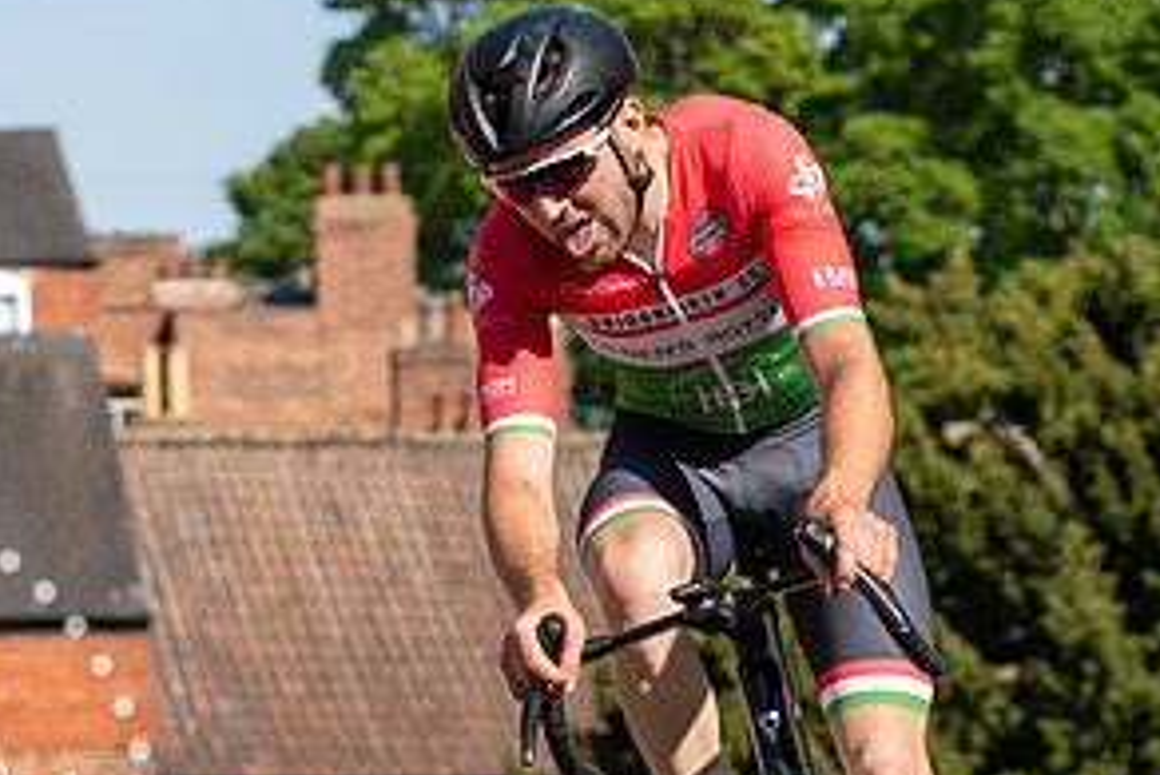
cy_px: 658
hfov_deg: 10.4
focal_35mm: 198
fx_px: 6383
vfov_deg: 6.9
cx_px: 770
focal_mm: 75
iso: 100
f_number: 3.5
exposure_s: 1/1000
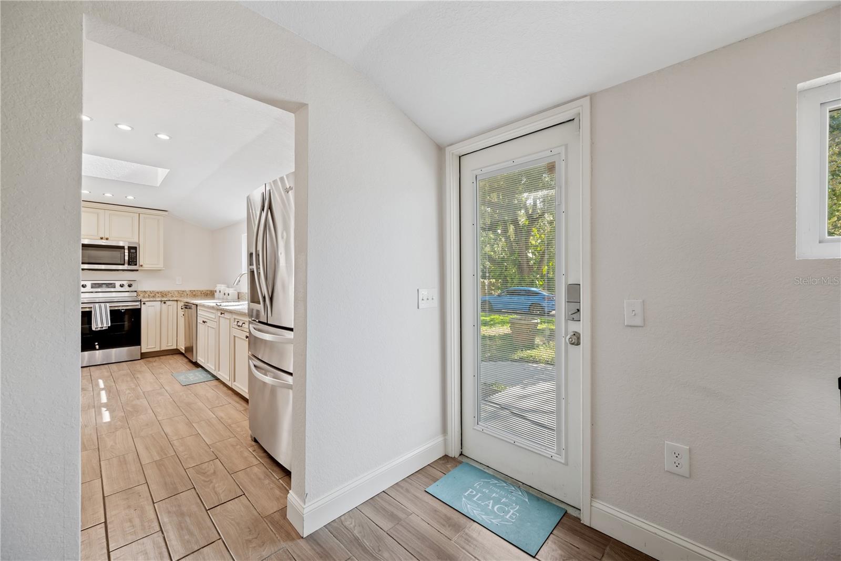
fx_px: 327
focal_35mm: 14
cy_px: 280
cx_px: 420
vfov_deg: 81.2
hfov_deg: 104.2
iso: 250
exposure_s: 1/8
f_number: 6.3
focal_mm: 14
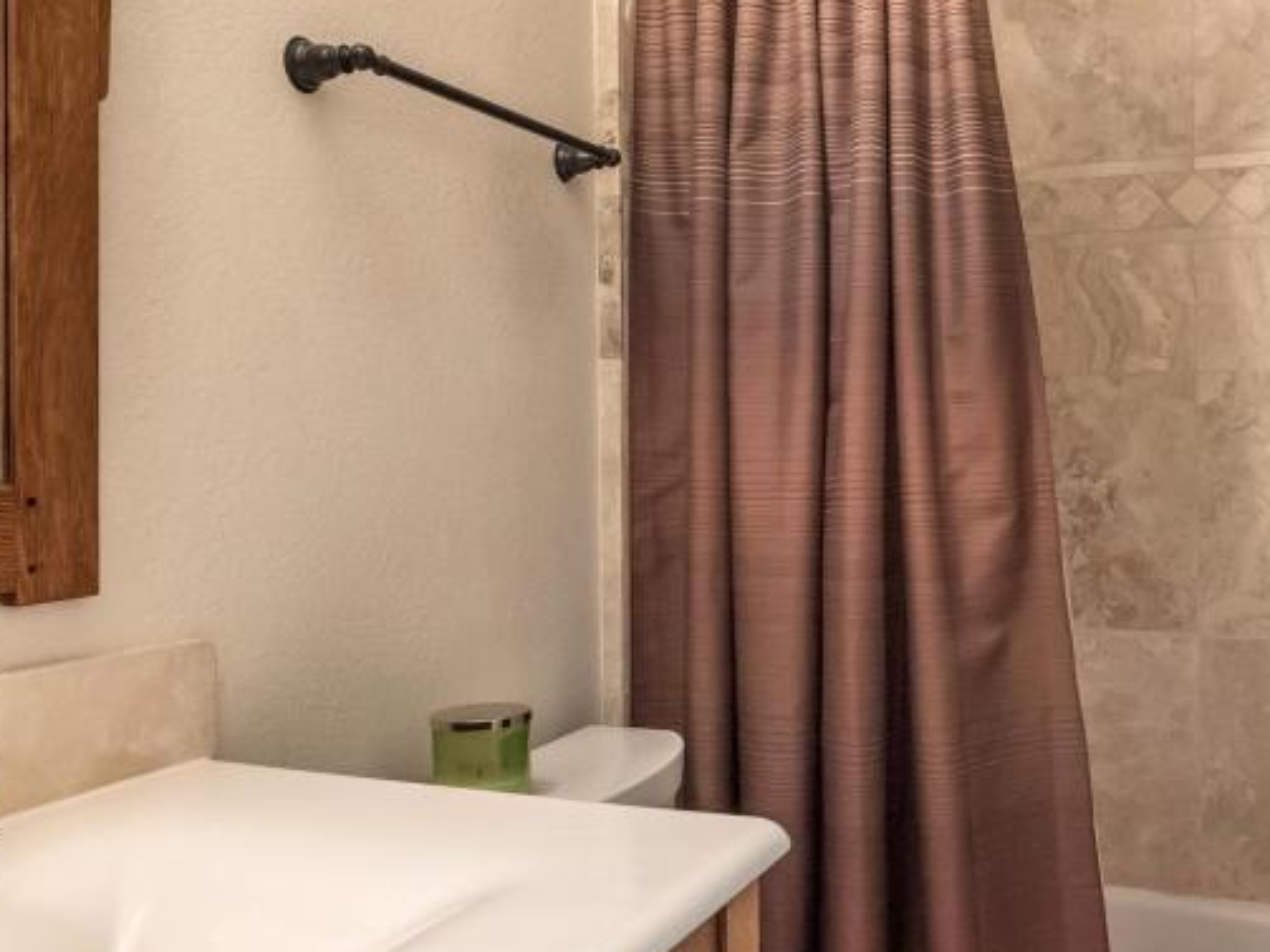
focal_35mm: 33
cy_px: 456
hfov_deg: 54.9
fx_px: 1210
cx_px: 768
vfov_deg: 42.9
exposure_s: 1/50
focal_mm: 15
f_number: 5
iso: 4000
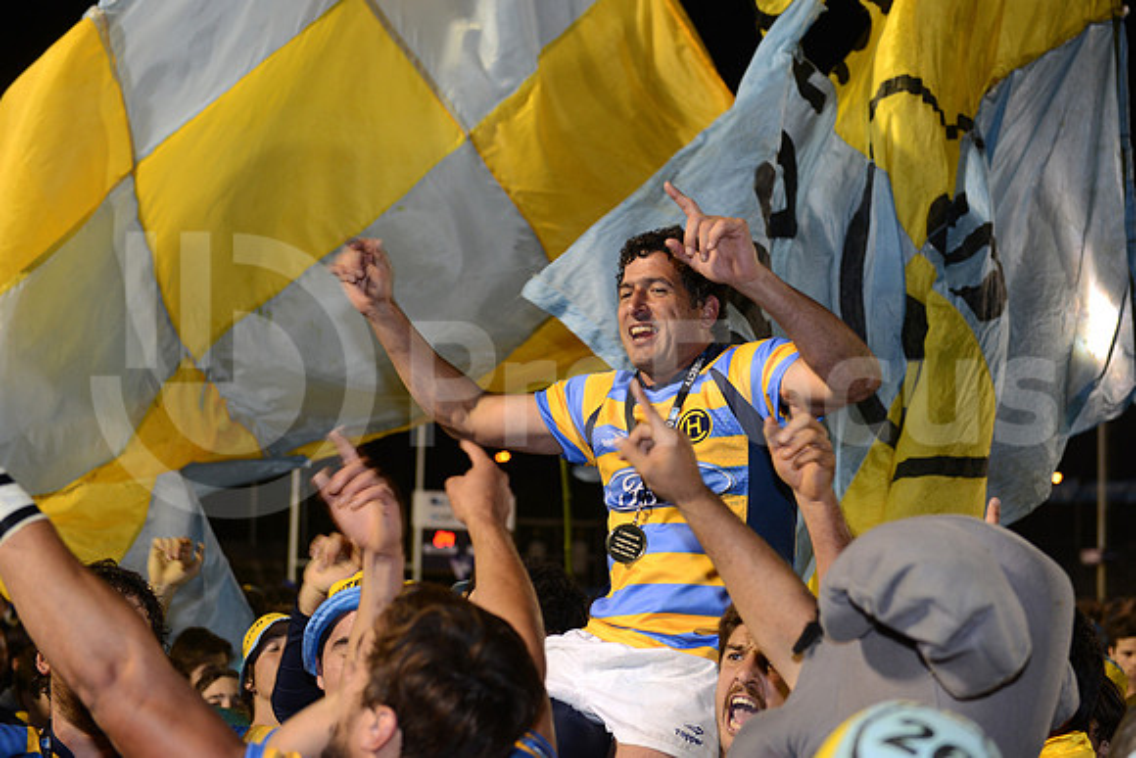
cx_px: 568
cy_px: 379
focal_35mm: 62
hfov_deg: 32.4
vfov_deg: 21.9
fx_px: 1957
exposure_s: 1/160
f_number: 3.5
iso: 800
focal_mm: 62
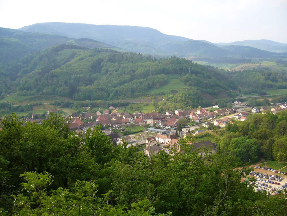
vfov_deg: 40.7
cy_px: 108
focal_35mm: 35
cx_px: 144
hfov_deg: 52.6
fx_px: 290
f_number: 2.8
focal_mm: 5.8
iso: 80
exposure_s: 1/400
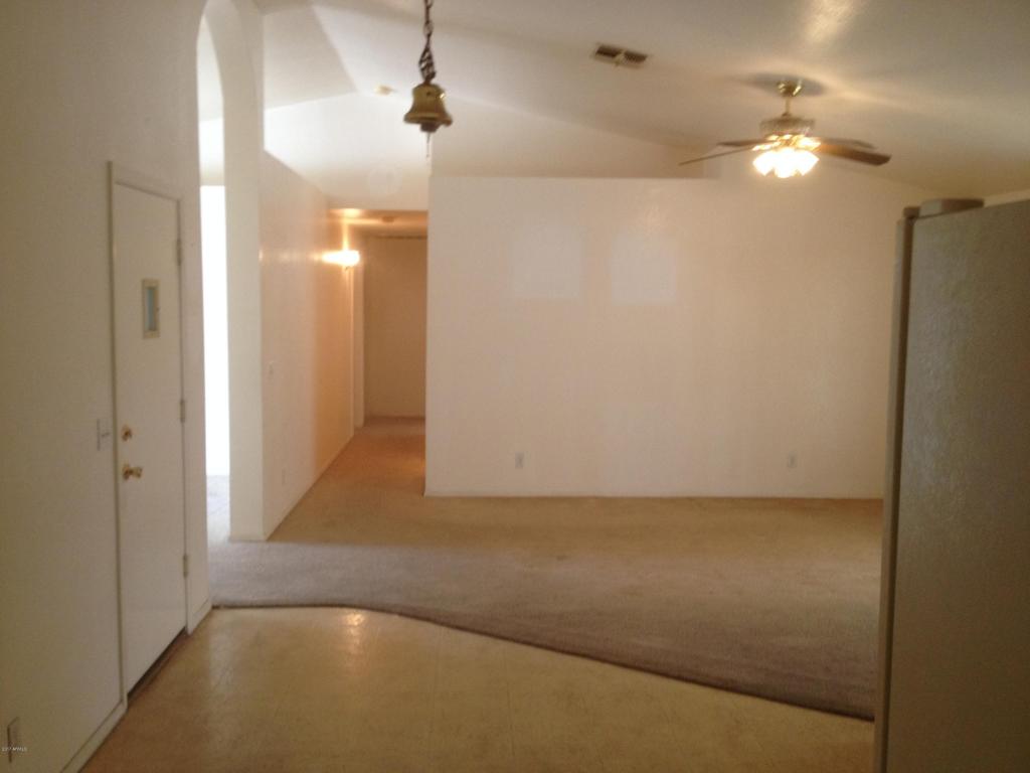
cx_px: 515
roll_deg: -3.4
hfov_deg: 52.6
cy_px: 386
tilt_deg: -6.7
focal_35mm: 35
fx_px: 1041
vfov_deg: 40.7
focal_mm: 4.28
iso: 100
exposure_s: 1/20
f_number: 2.4
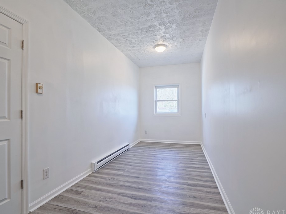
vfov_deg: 71.6
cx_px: 140
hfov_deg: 87.7
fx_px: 149
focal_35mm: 18
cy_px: 110
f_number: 7.1
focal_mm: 16
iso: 400
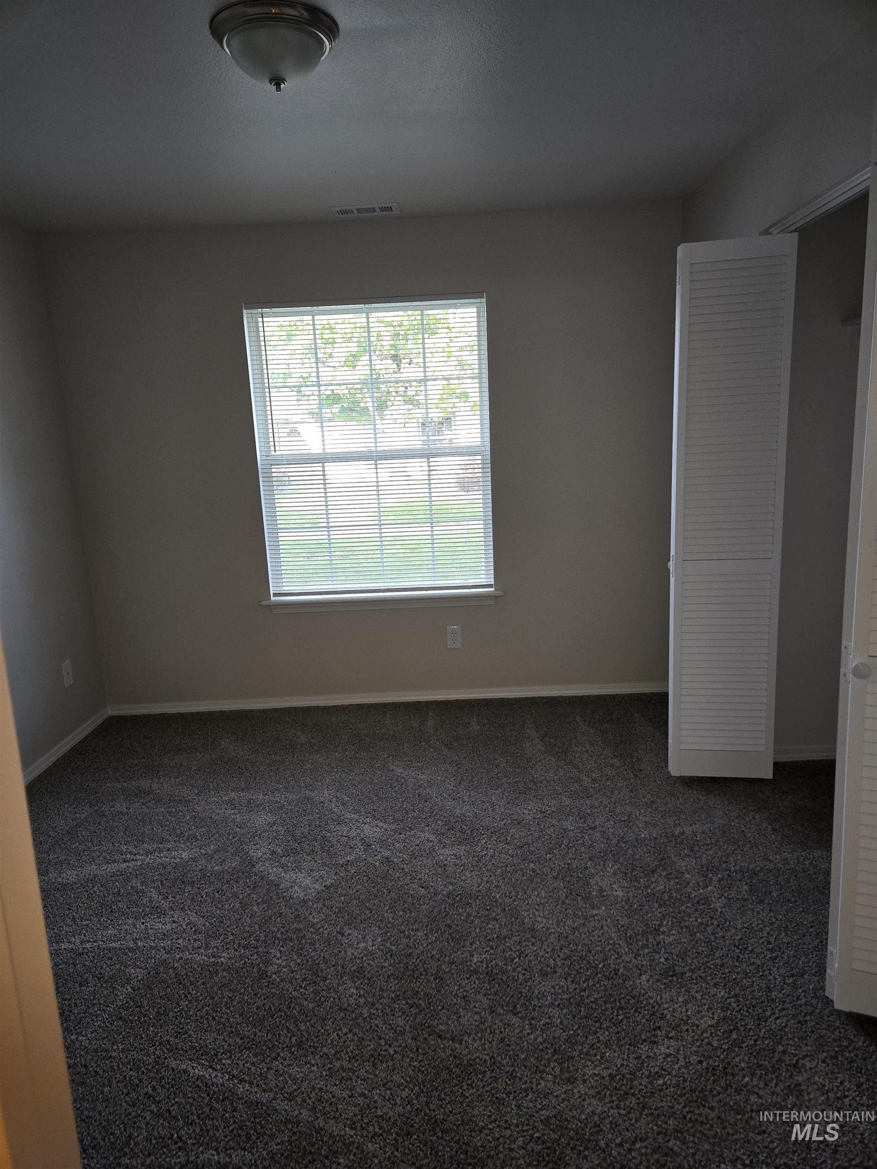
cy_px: 584
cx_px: 438
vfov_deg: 73.9
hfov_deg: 58.9
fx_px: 777
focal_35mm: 23
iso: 100
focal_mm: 5.4
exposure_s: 1/60
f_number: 1.8
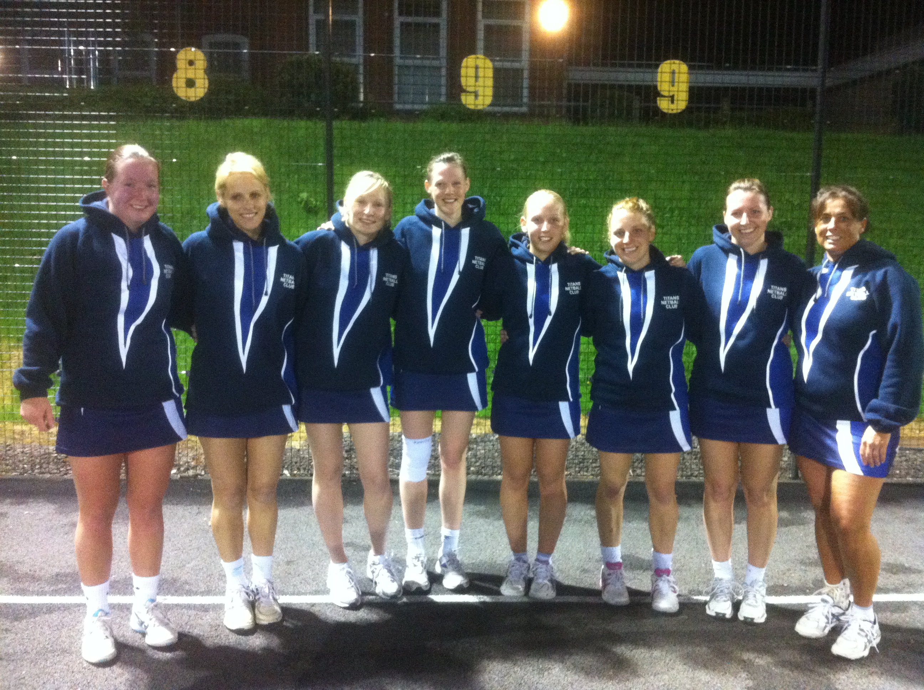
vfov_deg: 40.6
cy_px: 345
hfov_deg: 52.7
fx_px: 933
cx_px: 462
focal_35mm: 35
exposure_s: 1/17
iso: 500
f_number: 2.8
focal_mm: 3.85
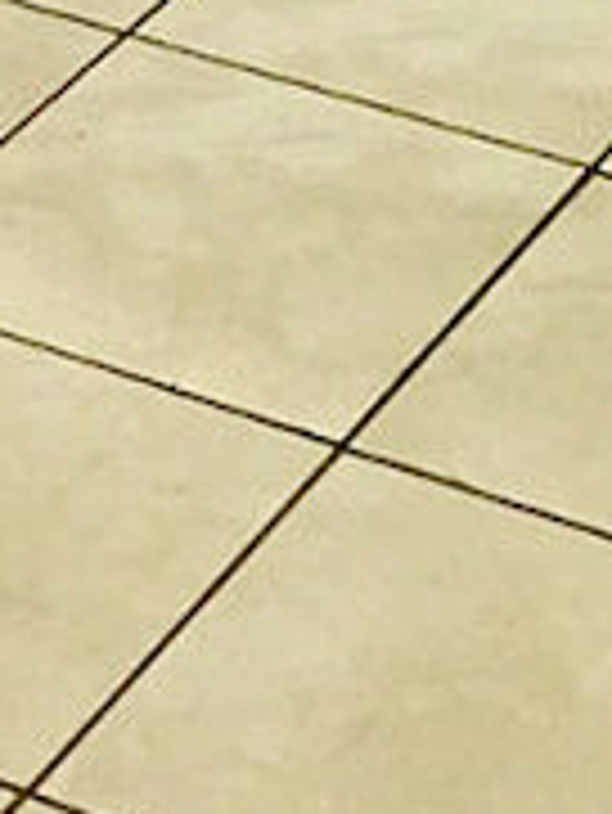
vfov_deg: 10.8
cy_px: -1052
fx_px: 3767
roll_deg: -1.4
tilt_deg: -15.2
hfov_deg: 9.3
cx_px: 171
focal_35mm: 160
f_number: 2.2
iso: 80
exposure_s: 1/17
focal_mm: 4.15
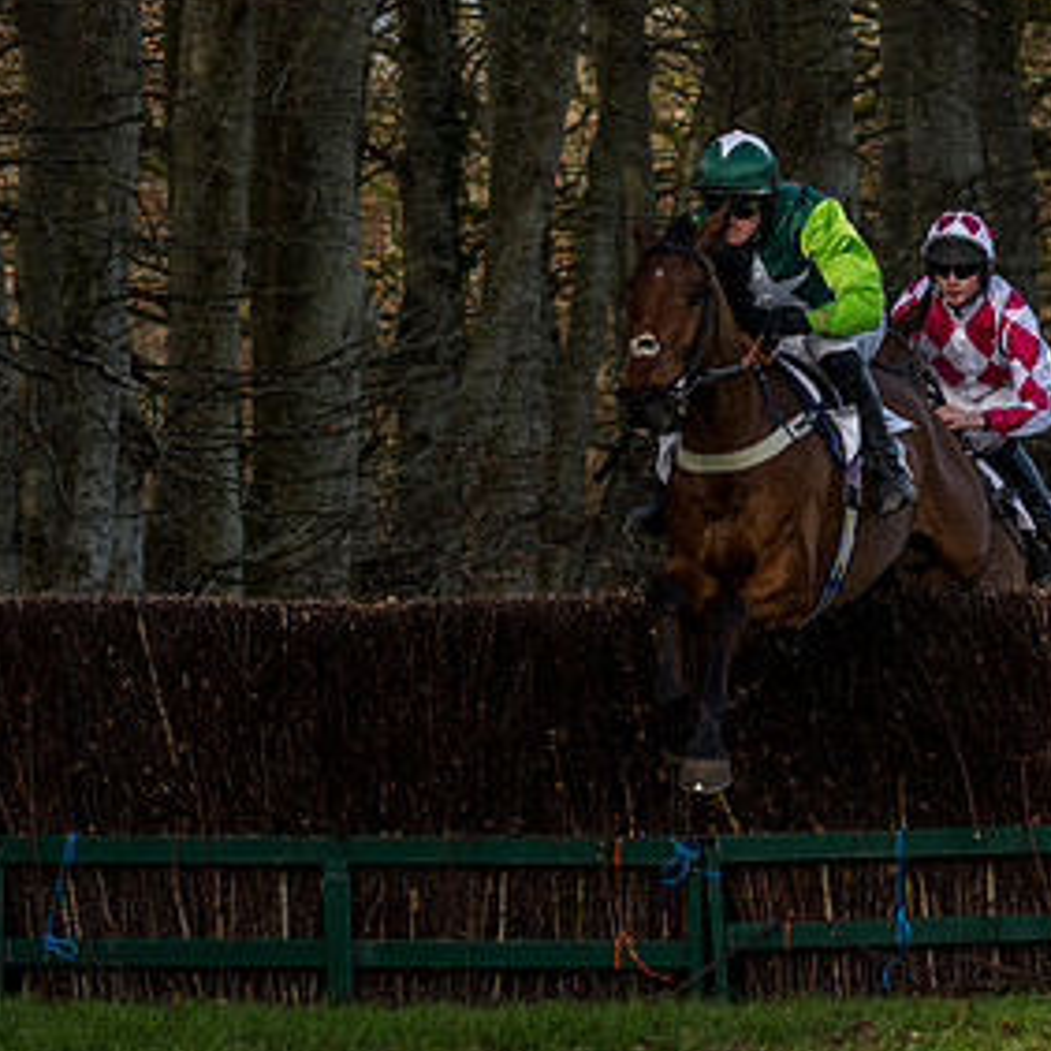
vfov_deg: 5.3
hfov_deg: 5.3
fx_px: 11267
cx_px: 719
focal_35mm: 328
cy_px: 488
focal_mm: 98
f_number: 4
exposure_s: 1/1600
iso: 200
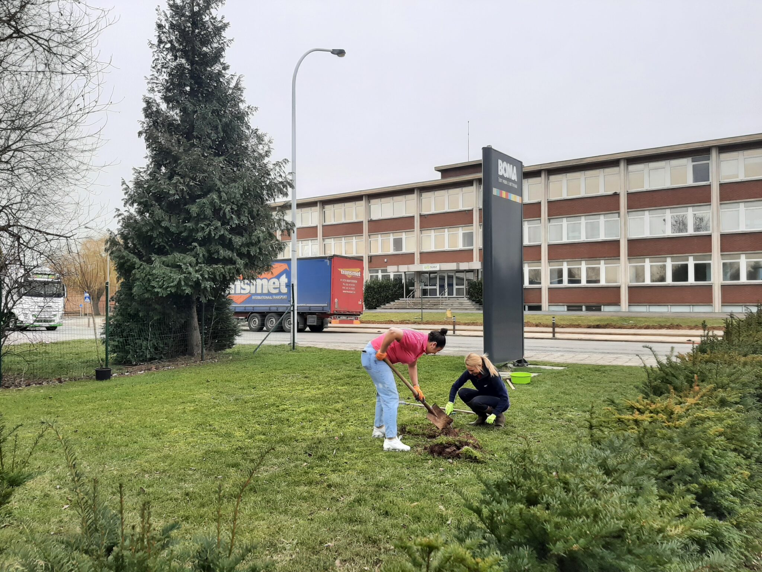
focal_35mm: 26
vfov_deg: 53.1
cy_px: 286
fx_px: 572
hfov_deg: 67.3
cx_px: 381
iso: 40
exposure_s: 1/234
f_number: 1.7
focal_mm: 3.93
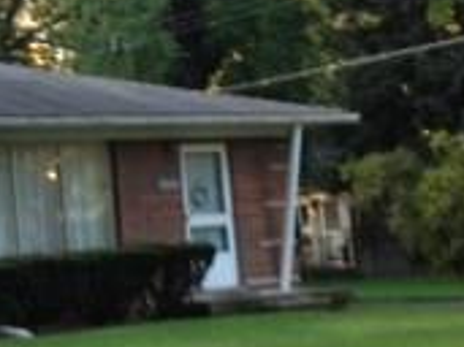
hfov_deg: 14.6
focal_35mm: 131
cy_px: 217
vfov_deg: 11.3
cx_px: -71
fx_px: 1755
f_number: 2.4
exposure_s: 1/60
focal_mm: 4.28
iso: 50
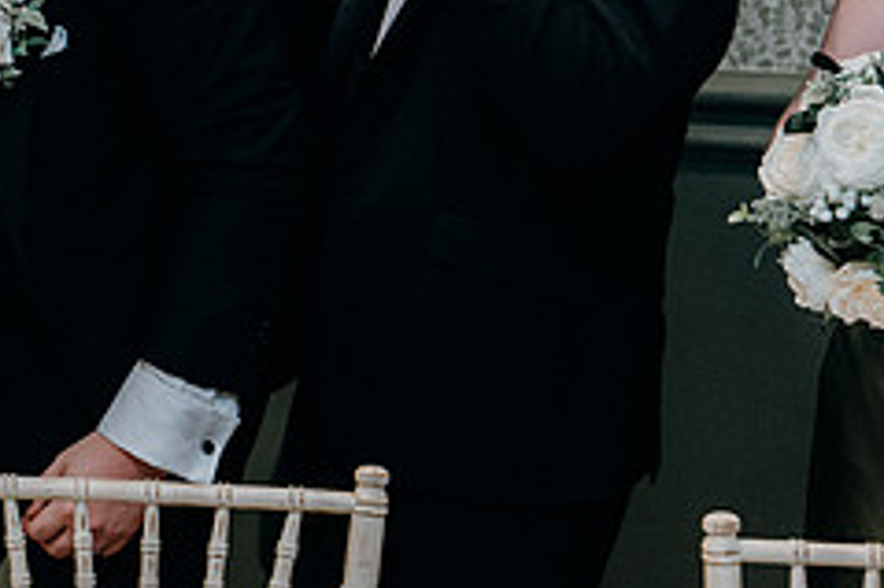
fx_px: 2626
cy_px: 172
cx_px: -137
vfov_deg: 12.8
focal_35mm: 107
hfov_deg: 18.3
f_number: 3.5
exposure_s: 1/160
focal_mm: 44
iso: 2500
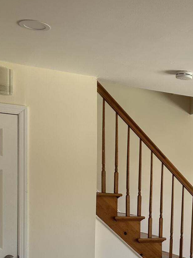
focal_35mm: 58
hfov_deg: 23.3
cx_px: 224
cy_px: 217
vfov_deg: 32.1
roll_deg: -1.1
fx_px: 431
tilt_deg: -2.2
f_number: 1.78
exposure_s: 1/121
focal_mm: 6.86
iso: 100
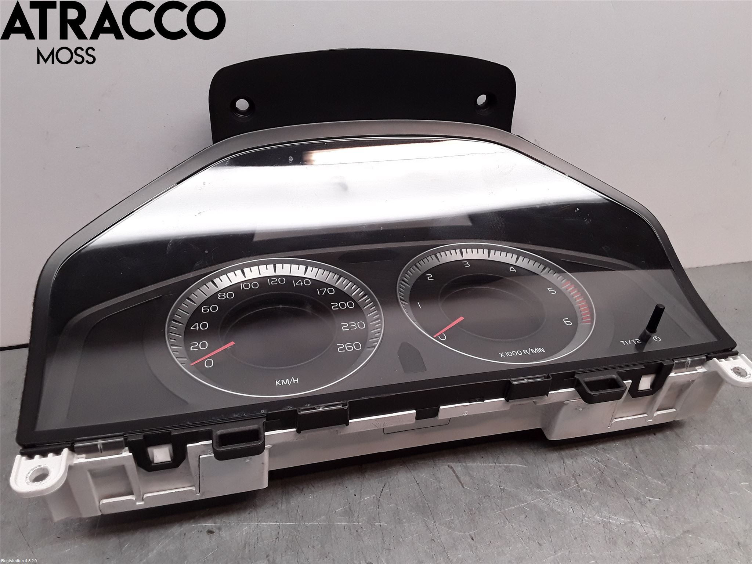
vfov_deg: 49.7
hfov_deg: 63.4
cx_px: 376
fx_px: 608
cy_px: 282
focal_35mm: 28
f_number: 1.9
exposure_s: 1/151
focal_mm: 2.91
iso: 100
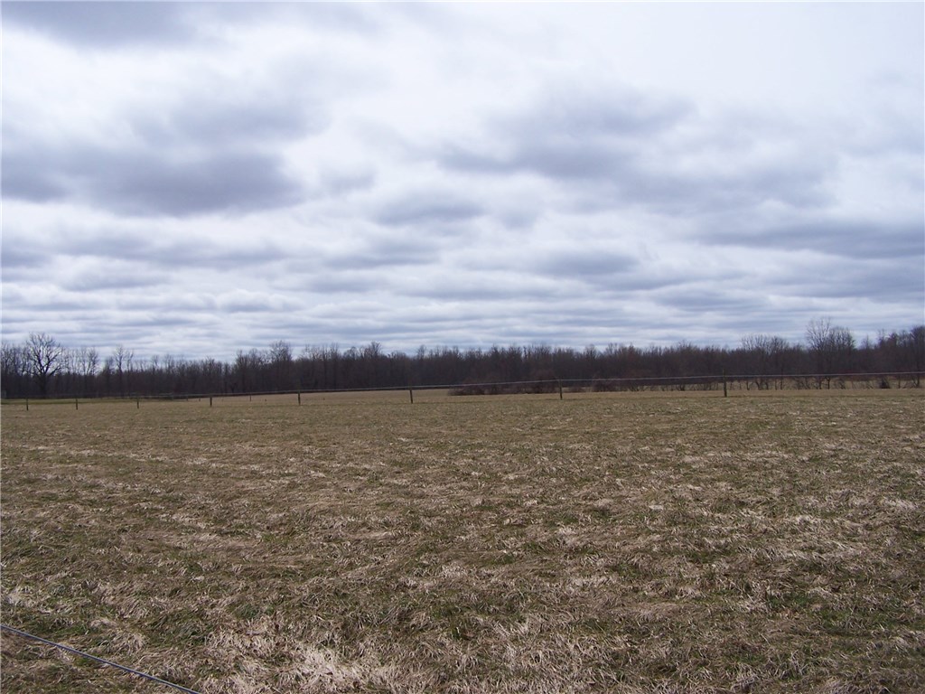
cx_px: 462
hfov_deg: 49.0
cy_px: 347
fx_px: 1015
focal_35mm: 38
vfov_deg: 37.7
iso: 80
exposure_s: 1/1000
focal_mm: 6.3
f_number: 4
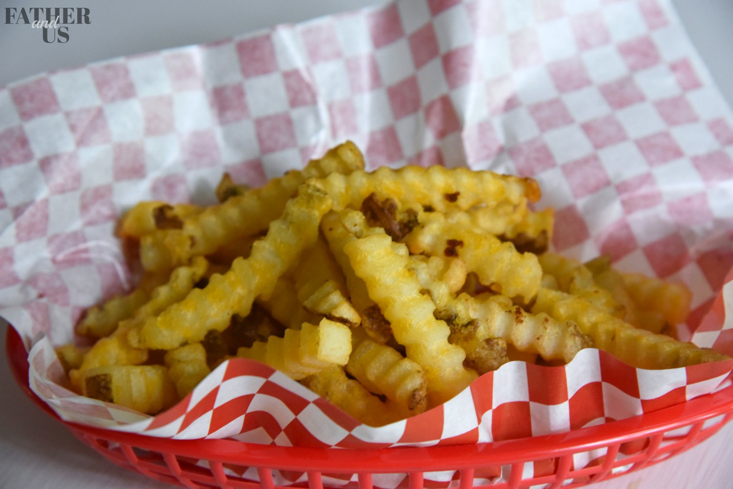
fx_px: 2138
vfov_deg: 13.0
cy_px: 244
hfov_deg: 19.5
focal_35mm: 105
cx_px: 366
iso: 6400
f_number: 8
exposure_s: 1/60
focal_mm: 105
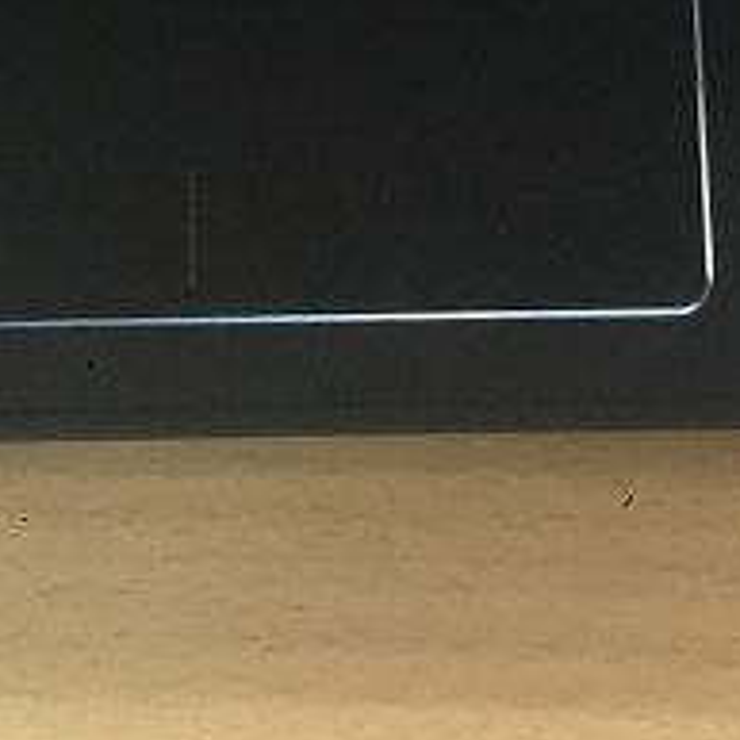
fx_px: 3289
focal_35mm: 136
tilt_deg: -73.1
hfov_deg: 12.8
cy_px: -564
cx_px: 303
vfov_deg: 11.9
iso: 160
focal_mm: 4.15
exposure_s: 1/8
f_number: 2.2
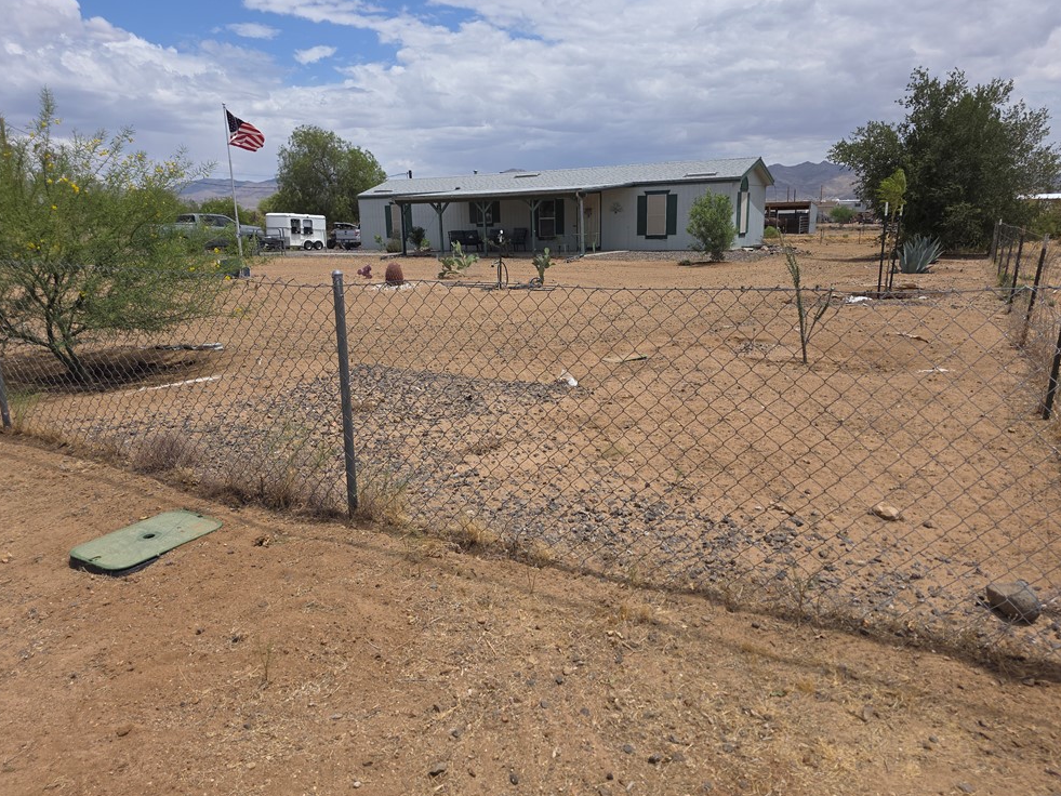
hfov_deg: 71.6
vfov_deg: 56.8
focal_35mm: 24
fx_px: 736
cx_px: 527
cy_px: 395
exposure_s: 1/1501
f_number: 1.7
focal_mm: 6.3
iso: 12
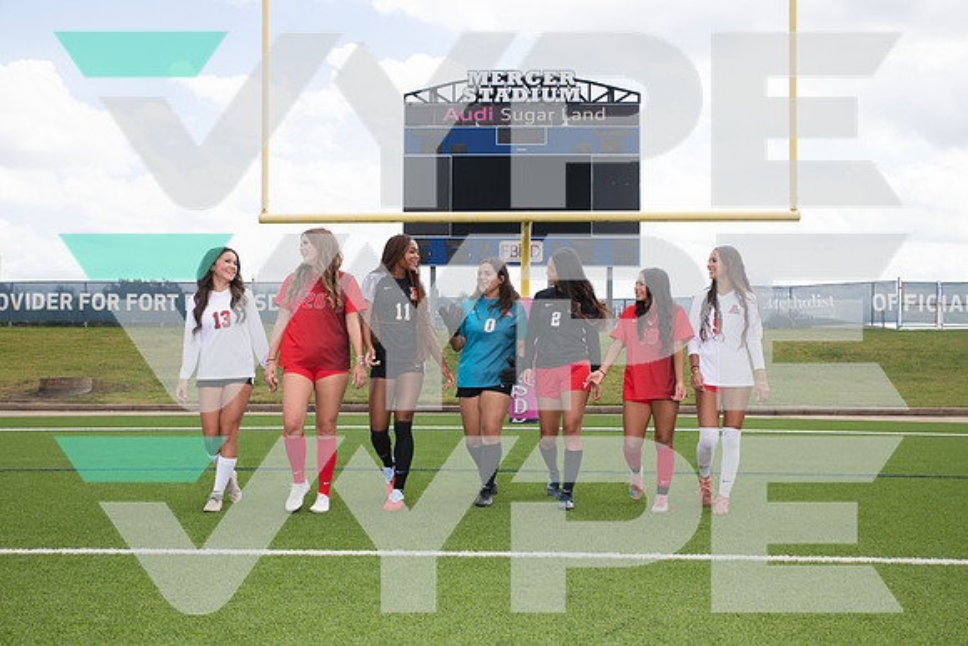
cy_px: 323
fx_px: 1022
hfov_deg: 50.7
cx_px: 484
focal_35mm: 38
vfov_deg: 35.1
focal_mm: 38
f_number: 7.1
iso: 125
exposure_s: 1/320
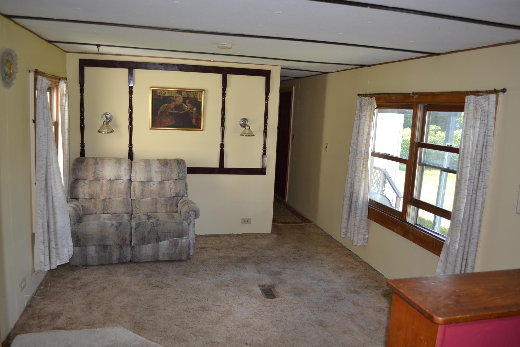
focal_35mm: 27
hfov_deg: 67.4
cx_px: 260
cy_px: 174
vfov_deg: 47.9
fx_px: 390
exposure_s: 1/125
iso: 280
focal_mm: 18
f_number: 4
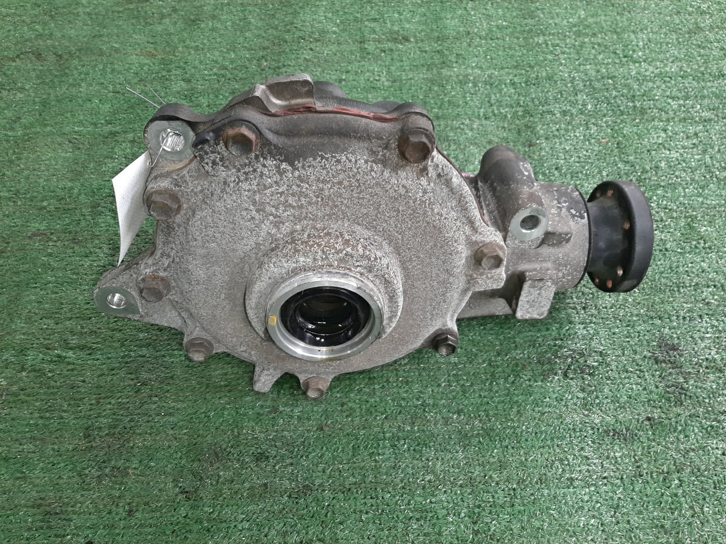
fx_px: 545
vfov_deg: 53.1
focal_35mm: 26
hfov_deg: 67.3
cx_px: 363
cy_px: 272
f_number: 1.7
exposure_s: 1/50
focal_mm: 3.93
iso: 114
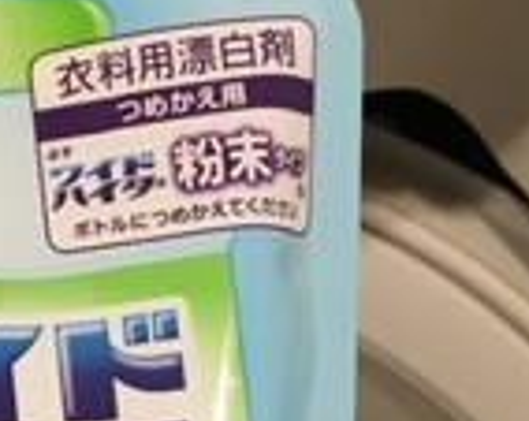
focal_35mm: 120
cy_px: 589
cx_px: 19
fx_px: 1875
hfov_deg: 15.8
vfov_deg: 12.3
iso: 80
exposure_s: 1/30
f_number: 2.2
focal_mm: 4.15
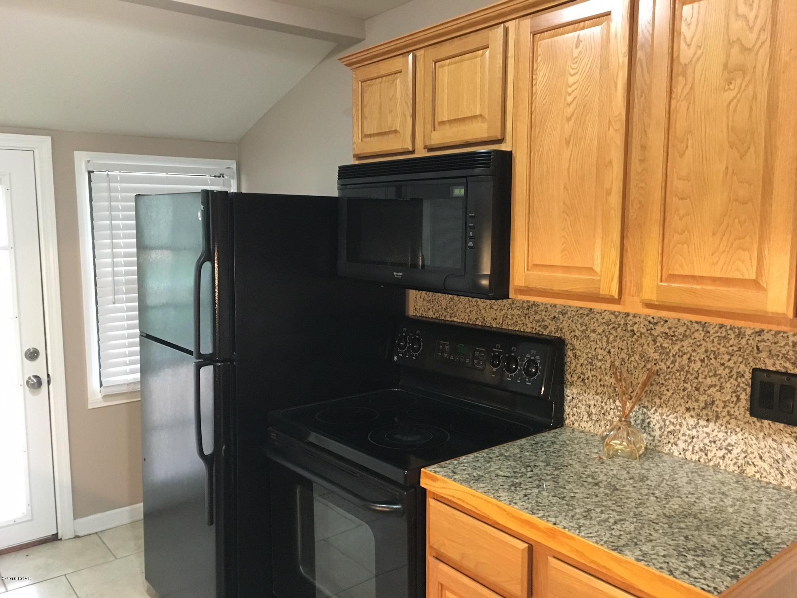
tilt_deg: -6.2
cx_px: 398
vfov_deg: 48.2
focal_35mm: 29
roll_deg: -0.5
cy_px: 299
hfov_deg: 61.7
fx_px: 668
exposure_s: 1/15
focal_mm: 4.15
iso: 250
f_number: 2.2
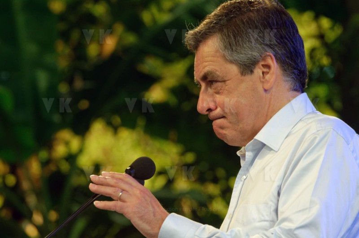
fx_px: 2762
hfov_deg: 7.4
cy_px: 119
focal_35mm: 278
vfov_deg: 4.9
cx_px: 180
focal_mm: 185
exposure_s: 1/250
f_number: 5.6
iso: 800
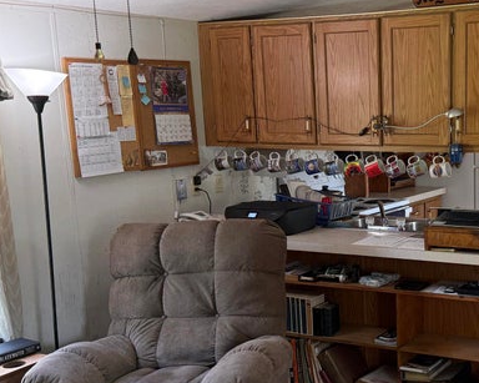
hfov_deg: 34.4
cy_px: 255
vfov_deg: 28.9
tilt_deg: -11.8
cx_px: 411
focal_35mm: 52
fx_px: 737
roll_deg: +0.8
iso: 200
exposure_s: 1/120
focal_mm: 6.76
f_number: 1.78
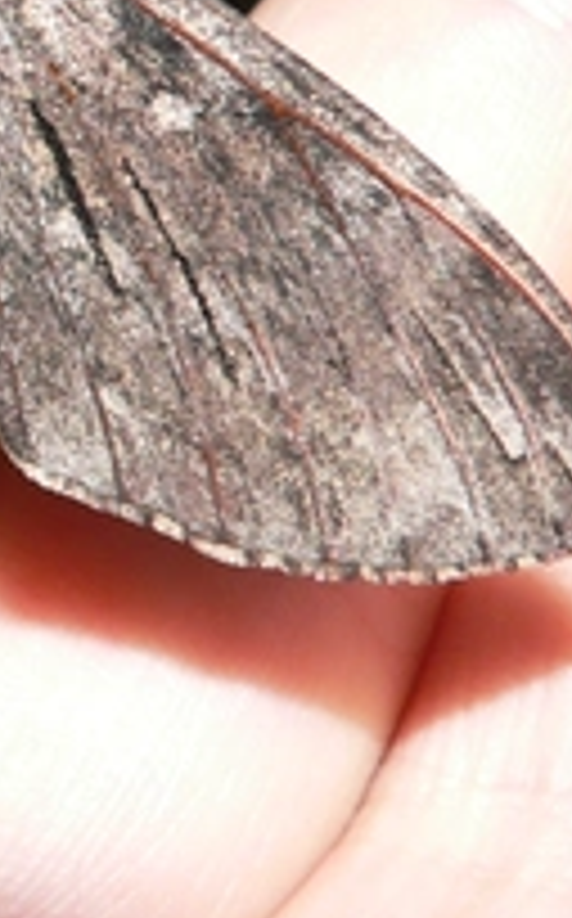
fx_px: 3002
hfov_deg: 10.2
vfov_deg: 17.2
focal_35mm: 120
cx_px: -518
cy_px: 117
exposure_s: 1/60
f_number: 4
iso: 100
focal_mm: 6
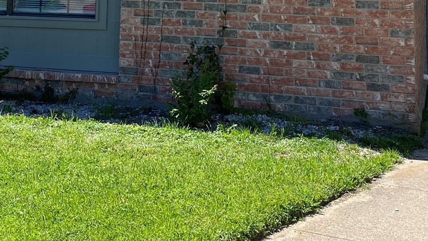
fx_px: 840
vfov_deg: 15.0
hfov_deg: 28.5
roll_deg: -1.1
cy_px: -129
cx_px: 169
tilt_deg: +5.0
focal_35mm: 74
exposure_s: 1/1866
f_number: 1.8
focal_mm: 4.25
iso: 32
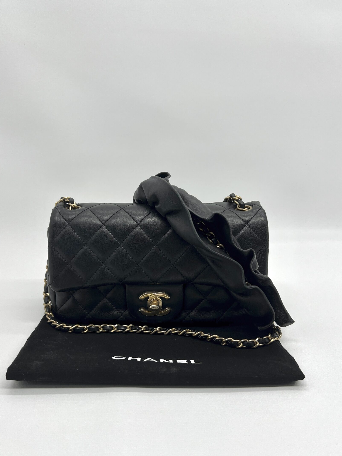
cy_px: 242
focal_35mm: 31
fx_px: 408
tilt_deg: -16.8
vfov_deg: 58.3
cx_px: 150
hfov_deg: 45.3
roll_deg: +0.6
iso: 40
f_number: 1.5
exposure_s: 1/266
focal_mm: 5.7
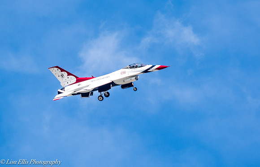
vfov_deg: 2.5
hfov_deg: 3.9
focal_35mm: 540
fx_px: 3858
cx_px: 108
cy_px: 91
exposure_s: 1/1250
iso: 100
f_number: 5
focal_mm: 200
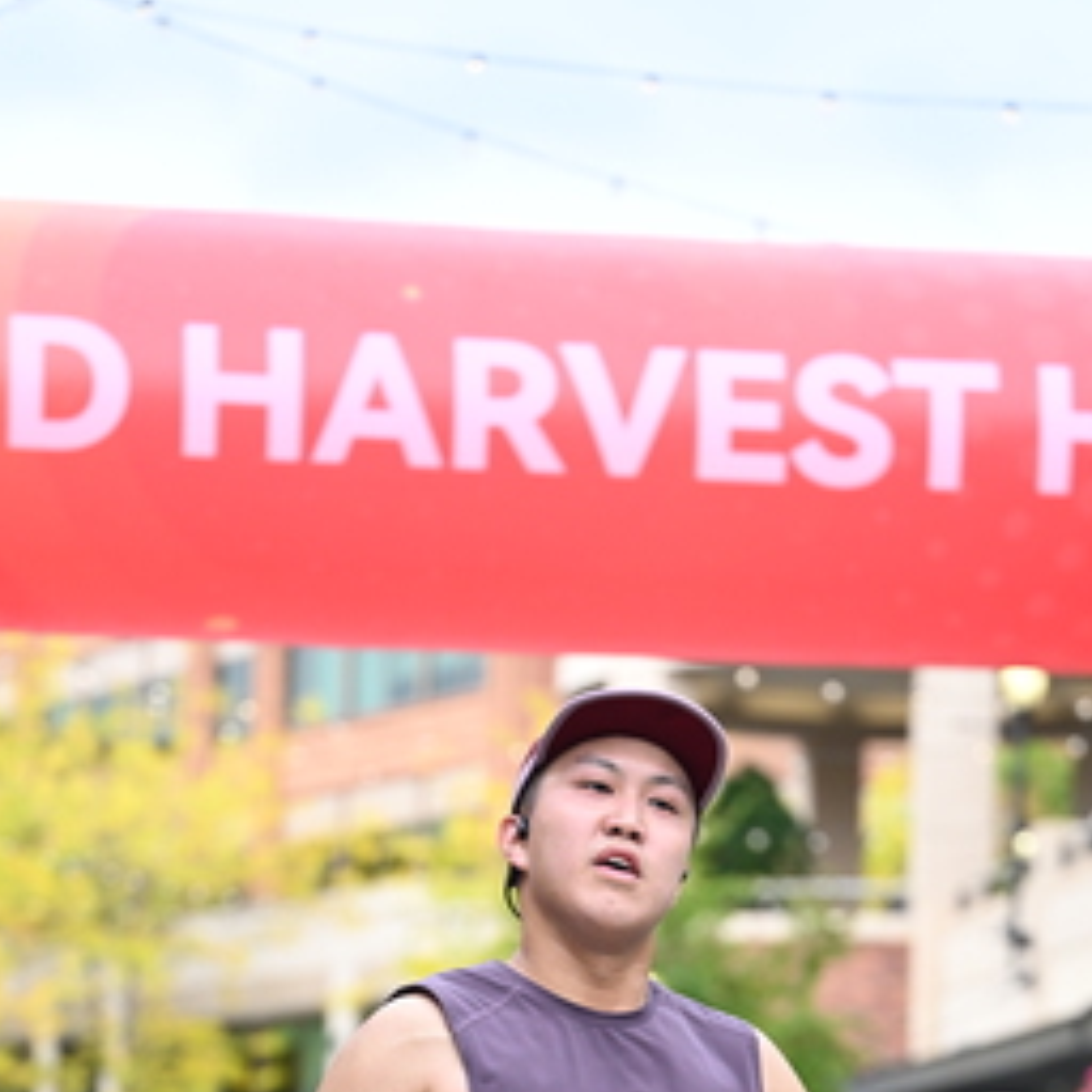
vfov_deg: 12.8
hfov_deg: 12.9
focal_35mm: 135
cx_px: 604
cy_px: 1101
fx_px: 4818
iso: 1000
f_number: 2.8
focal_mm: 74
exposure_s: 1/1600
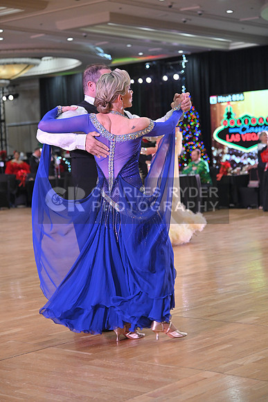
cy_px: 201
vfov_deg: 27.0
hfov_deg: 18.2
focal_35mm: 75
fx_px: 837
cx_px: 134
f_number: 4
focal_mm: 75
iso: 2000
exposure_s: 1/400
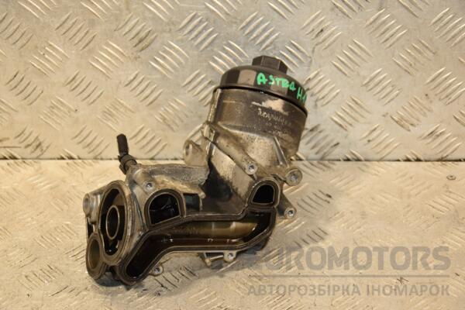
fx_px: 1124
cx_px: 232
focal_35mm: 87
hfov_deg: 23.4
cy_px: 155
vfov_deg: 15.7
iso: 800
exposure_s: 1/100
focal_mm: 58
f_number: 5
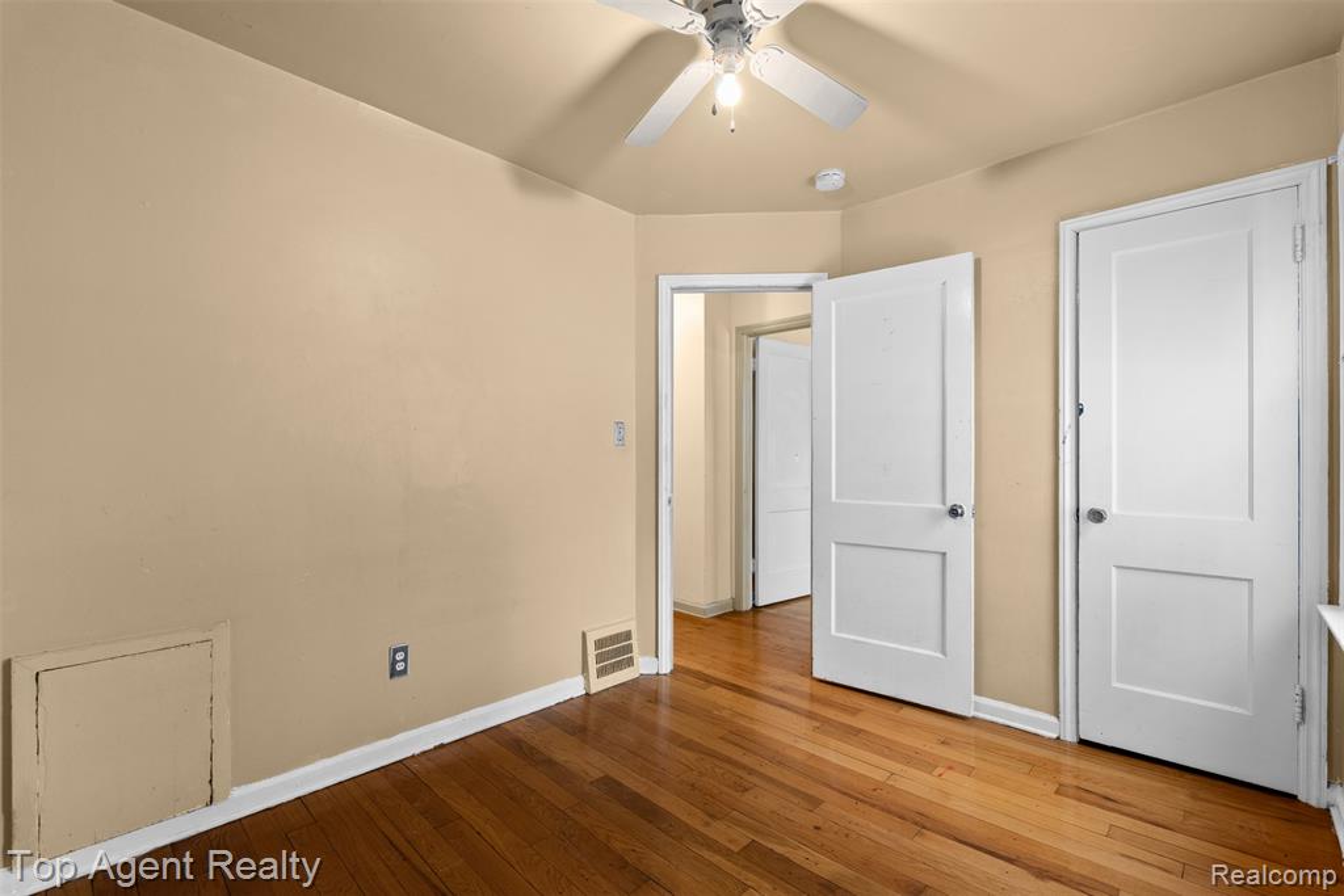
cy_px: 448
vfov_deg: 73.8
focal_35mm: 16
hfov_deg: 96.7
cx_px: 672
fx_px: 597
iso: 250
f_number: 8
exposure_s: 1/1.67
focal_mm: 16
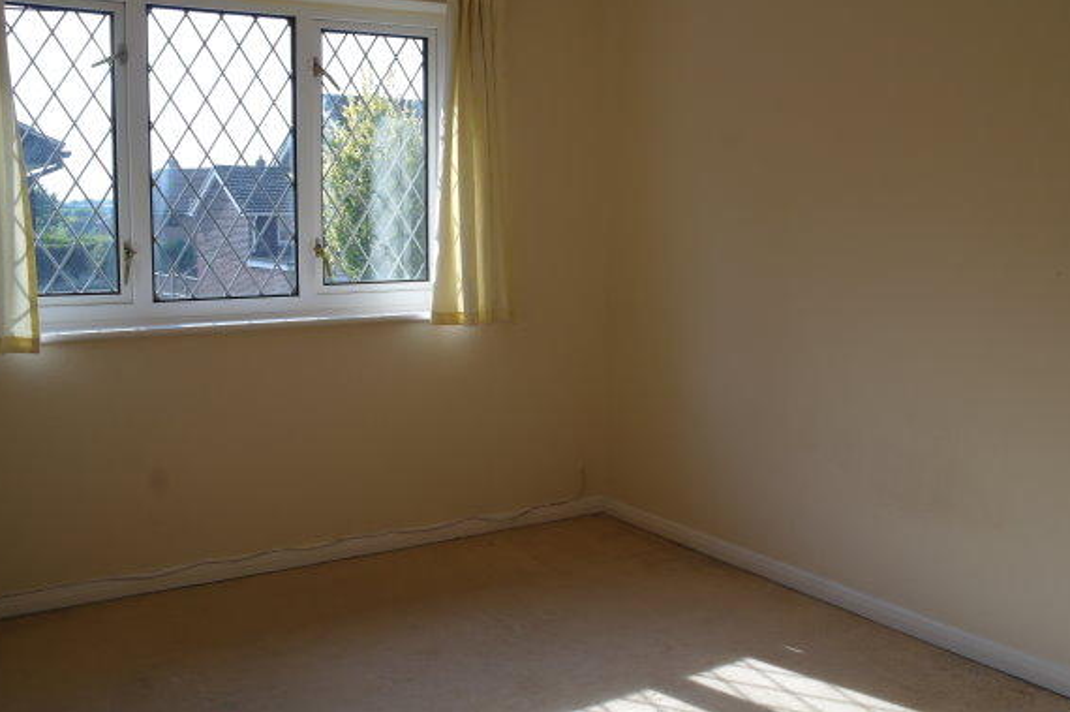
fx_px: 1039
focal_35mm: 35
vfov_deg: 37.7
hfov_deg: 54.4
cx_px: 588
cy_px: 302
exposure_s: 1/50
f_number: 8
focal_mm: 19
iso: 100
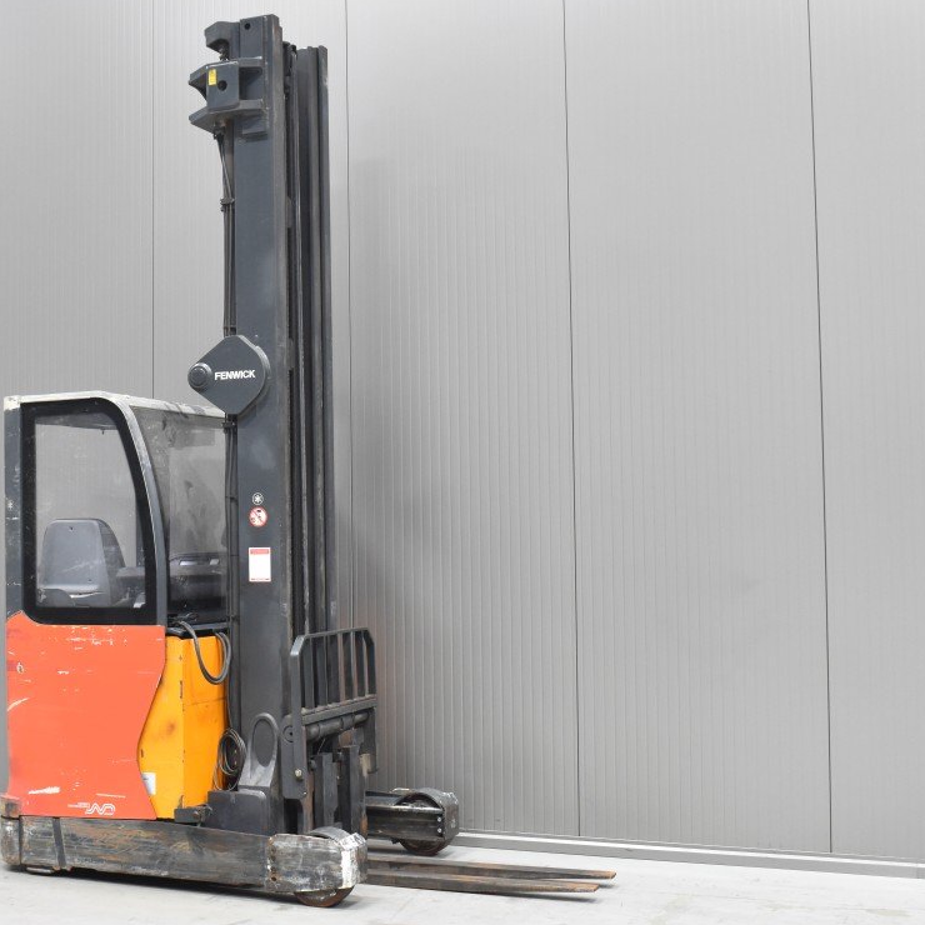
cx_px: 288
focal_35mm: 52
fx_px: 1563
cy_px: 446
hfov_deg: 32.6
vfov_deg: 33.0
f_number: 6.3
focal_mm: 25
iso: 1250
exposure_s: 1/15
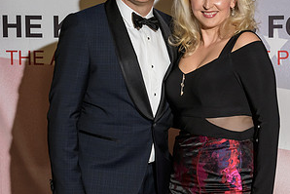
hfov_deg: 18.7
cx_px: 164
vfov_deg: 12.6
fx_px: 878
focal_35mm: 109
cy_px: 65
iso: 800
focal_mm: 56
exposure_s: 1/100
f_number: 5
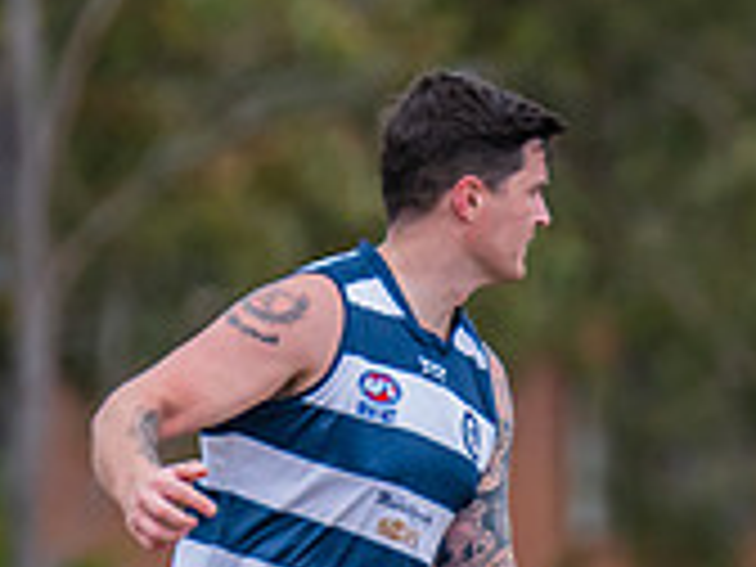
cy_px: 412
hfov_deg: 1.1
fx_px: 39420
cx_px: 896
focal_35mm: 1805
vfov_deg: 0.8
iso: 800
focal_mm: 420
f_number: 5
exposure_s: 1/2000
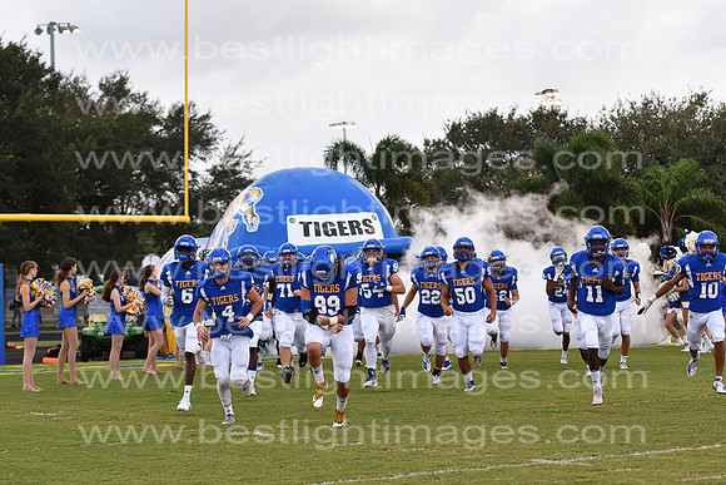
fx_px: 2118
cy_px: 242
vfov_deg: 13.0
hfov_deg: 19.5
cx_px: 363
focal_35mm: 105
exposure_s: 1/1250
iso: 800
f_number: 3.2
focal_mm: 70
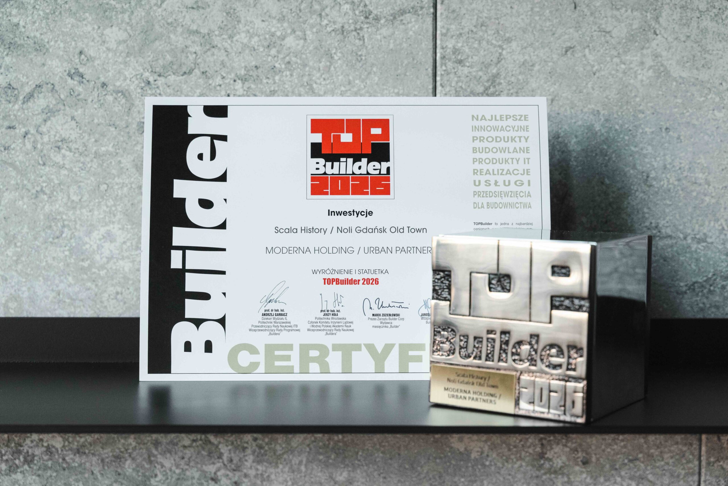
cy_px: 243
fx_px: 1234
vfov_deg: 22.3
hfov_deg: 32.9
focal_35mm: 61
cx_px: 364
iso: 2500
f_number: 4.5
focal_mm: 61
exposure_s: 1/320
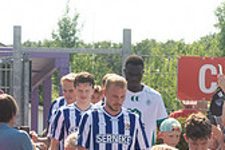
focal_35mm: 248
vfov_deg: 5.5
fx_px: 1550
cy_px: 235
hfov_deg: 8.3
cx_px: 175
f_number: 5.6
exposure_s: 1/1000
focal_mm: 70
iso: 500
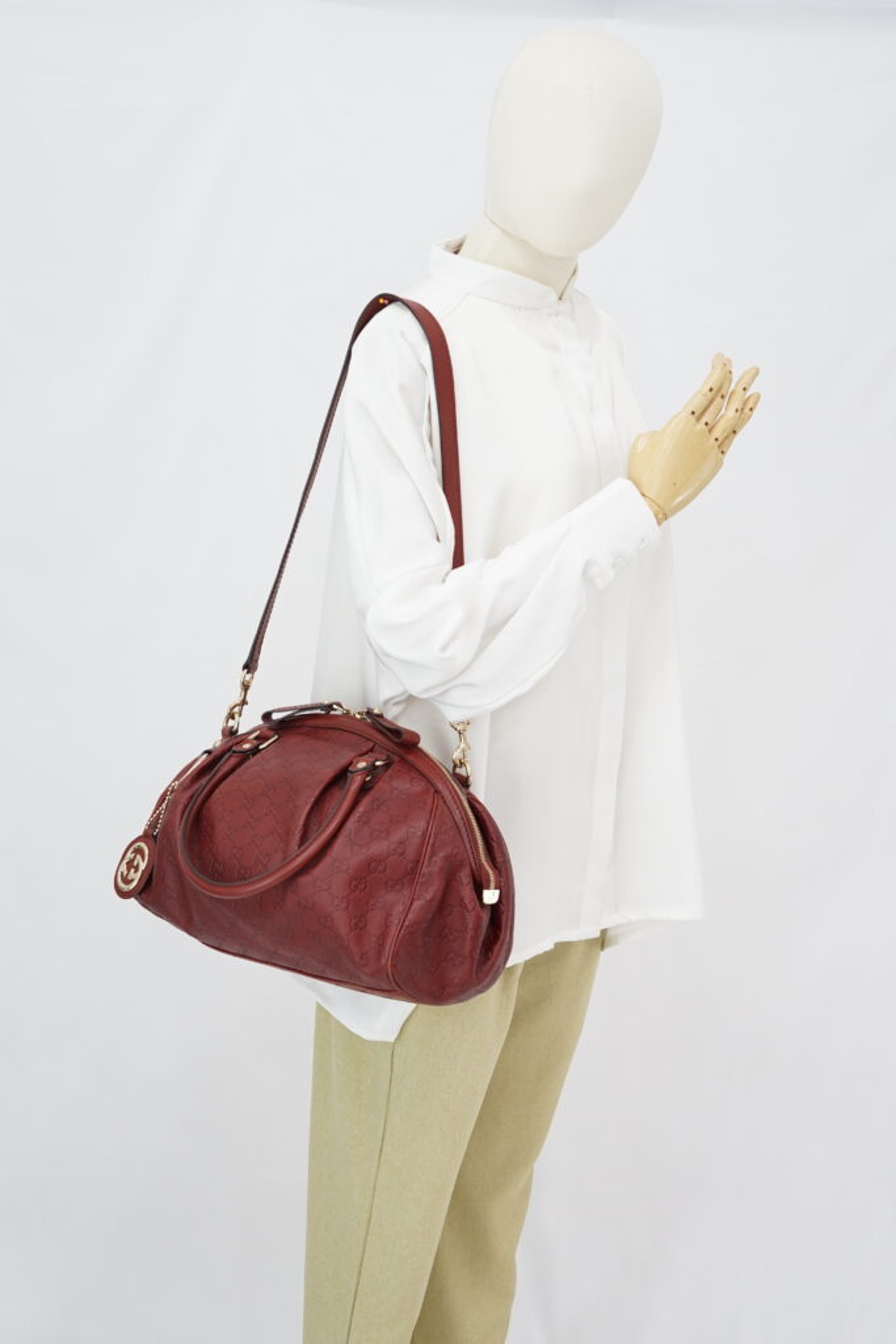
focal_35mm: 50
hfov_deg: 27.0
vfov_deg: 39.6
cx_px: 448
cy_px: 672
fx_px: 1866
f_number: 6.3
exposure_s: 1/8
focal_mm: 50
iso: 640
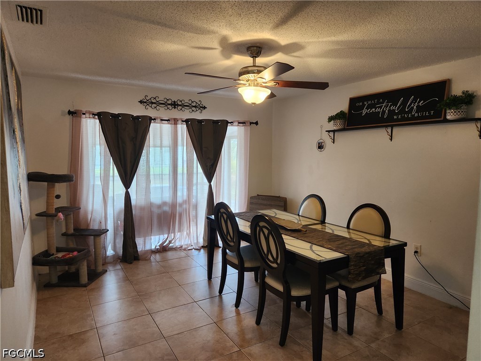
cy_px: 180
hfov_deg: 73.9
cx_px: 240
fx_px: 320
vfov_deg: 58.9
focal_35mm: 23
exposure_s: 1/120
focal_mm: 5.4
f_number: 1.8
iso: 250
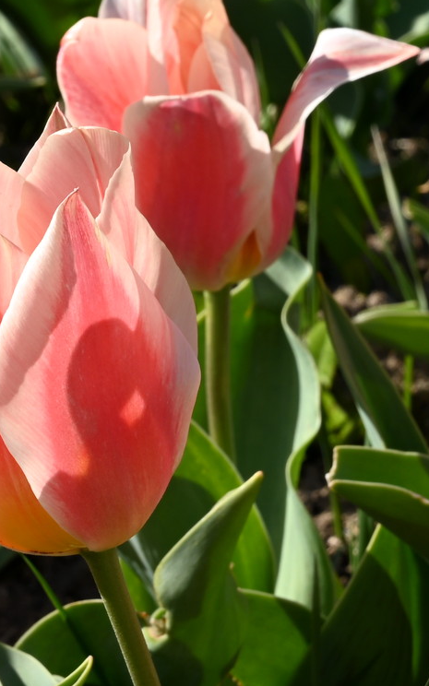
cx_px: -106
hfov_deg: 7.1
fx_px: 3442
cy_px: 128
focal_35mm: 184
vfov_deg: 11.3
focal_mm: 70
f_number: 16
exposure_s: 1/80
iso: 100
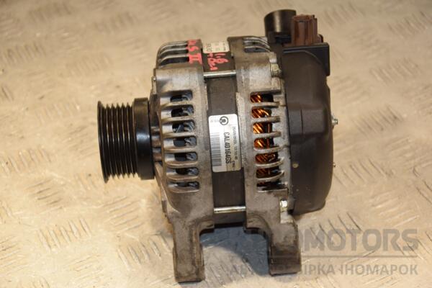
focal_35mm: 99
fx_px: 1188
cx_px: 216
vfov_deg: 13.8
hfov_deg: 20.6
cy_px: 144
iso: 800
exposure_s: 1/200
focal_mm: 66
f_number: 5.3
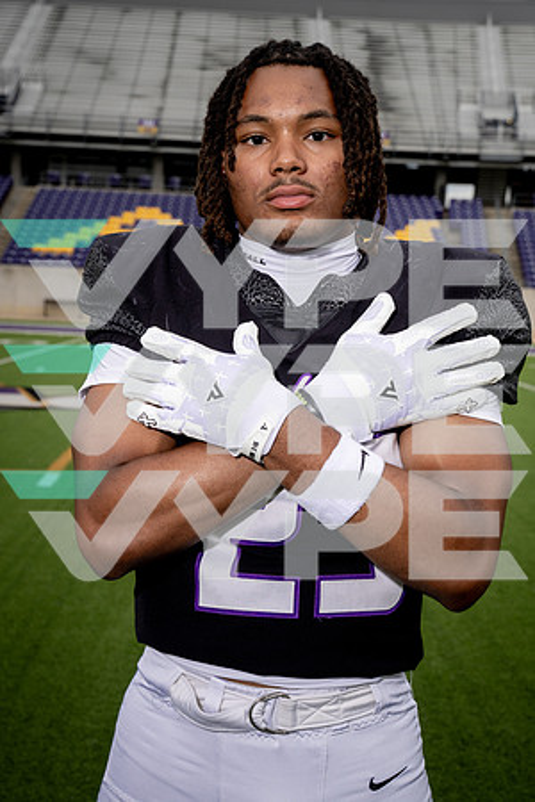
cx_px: 268
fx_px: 1382
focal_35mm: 62
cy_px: 401
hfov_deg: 21.9
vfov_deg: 32.4
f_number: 8
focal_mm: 62
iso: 100
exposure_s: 1/250
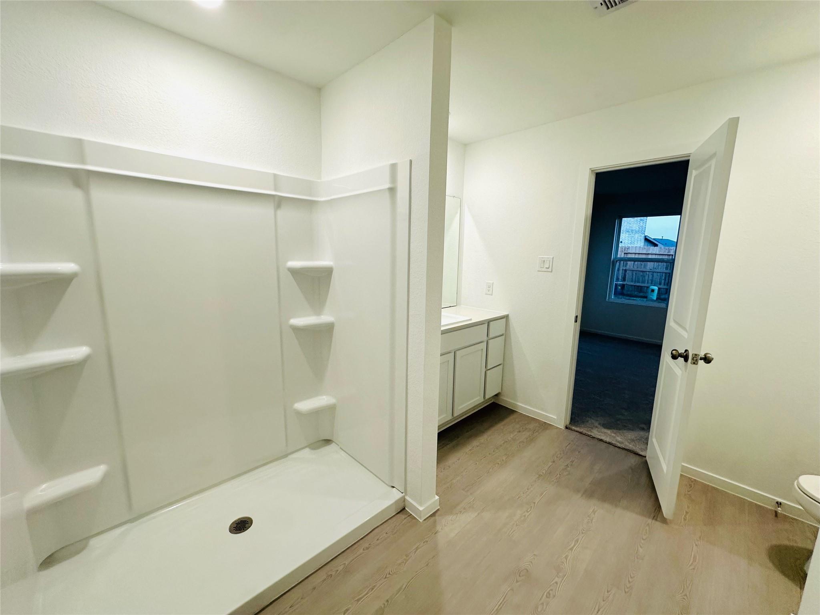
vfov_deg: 85.7
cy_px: 308
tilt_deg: -9.3
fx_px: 332
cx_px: 410
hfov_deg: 102.1
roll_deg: -0.6
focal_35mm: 14
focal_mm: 2.22
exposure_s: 1/120
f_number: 2.2
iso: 160
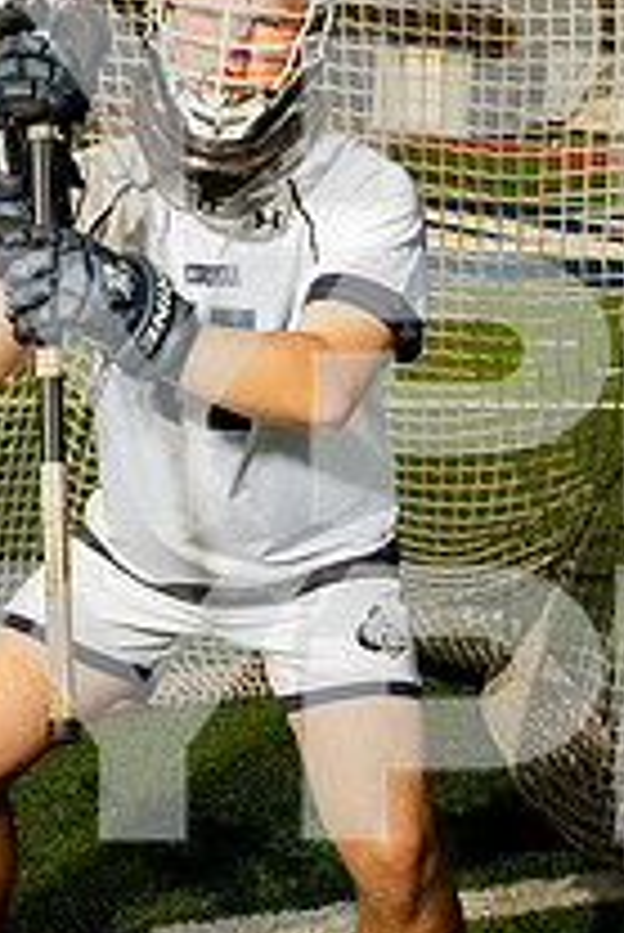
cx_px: 260
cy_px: 390
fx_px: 2076
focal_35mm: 80
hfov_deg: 17.1
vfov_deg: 25.3
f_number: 8
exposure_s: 1/250
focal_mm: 37
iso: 250
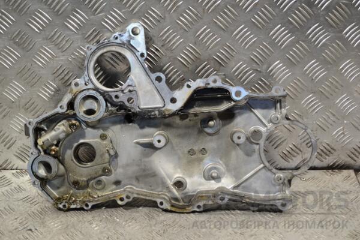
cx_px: 180
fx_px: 540
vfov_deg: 25.1
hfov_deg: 36.9
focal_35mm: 54
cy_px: 120
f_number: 5
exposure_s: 1/30
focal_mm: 36
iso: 200
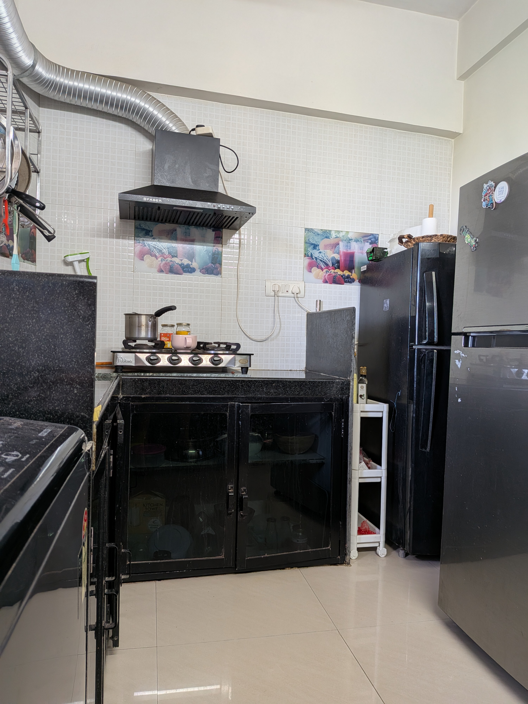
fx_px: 488
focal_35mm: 24
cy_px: 352
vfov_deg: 71.6
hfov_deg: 56.8
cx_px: 264
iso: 38
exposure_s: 1/33.3
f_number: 1.7
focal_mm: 4.53
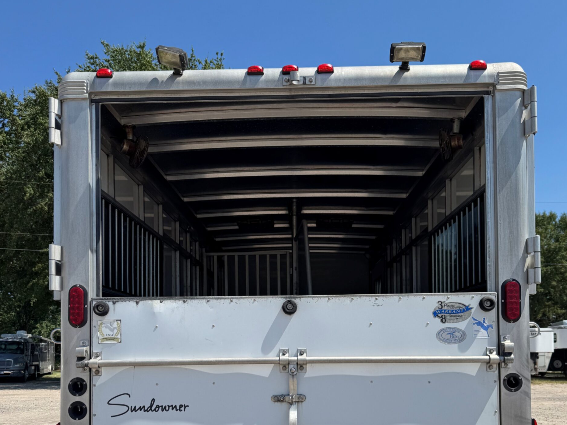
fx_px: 540
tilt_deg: +5.0
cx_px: 291
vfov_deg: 41.3
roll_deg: +0.6
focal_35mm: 33
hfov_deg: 55.4
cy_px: 334
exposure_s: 1/5348
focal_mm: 6.76
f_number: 1.78
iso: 80
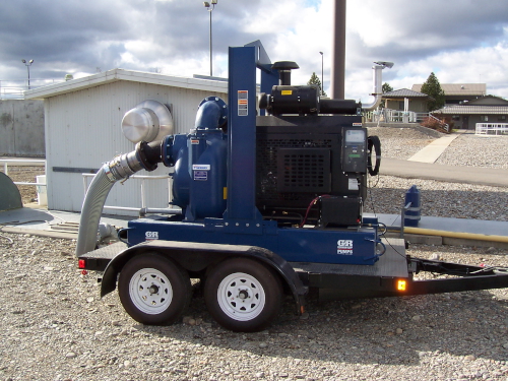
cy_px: 190
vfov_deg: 38.7
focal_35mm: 37
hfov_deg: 50.1
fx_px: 543
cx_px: 254
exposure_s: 1/350
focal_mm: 5.6
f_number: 5.6
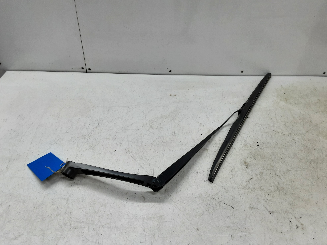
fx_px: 255
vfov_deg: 51.4
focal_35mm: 27
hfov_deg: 65.3
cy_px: 122
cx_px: 164
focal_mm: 2.91
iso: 50
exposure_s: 1/50
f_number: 1.9
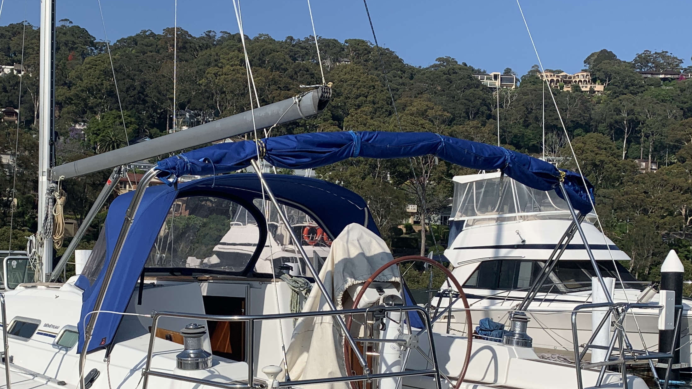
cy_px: 273
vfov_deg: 22.9
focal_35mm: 52
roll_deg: -1.8
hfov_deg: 39.4
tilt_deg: -0.3
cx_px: 234
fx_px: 954
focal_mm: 4.25
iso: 25
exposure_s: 1/4902
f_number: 1.8
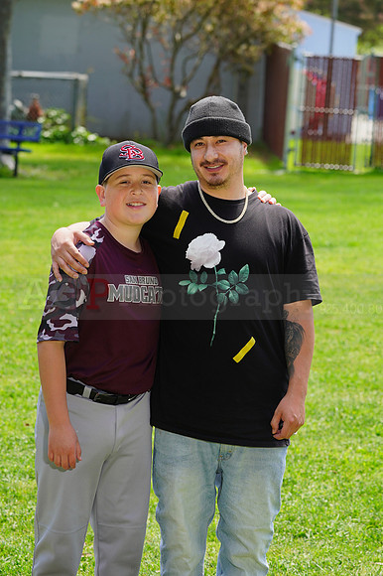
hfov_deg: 9.6
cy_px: 288
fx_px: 2285
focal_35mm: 143
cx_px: 192
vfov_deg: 14.4
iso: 200
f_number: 8
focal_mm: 143
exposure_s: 1/160
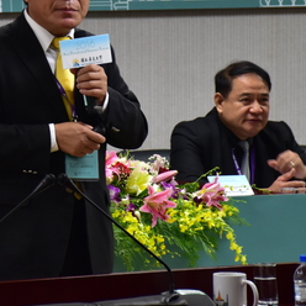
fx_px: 3422
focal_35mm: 342
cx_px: 46
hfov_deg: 5.1
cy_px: 35
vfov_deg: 5.1
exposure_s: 1/50
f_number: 5.3
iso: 800
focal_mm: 95
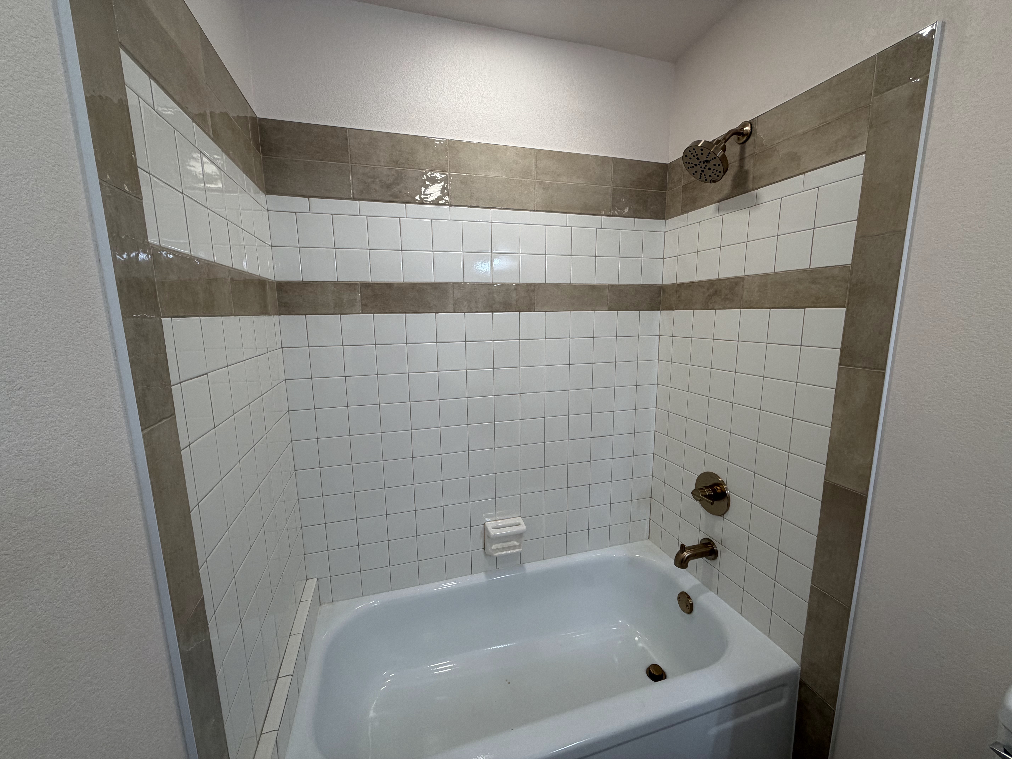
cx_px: 506
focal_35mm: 14
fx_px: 409
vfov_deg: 85.7
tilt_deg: -9.7
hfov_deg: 102.1
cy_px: 380
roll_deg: +0.3
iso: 100
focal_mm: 2.22
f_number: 2.2
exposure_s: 1/120
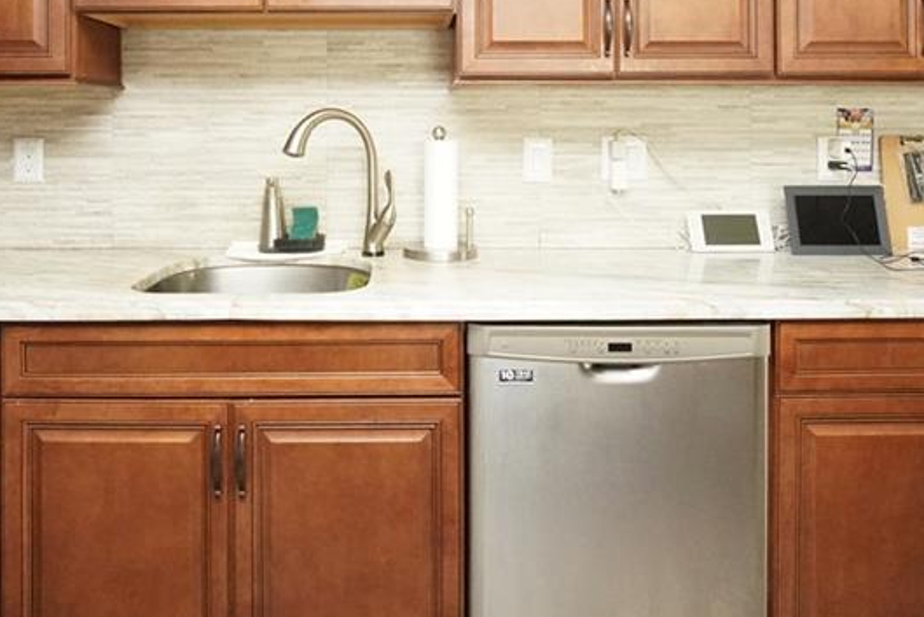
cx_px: 424
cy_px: 108
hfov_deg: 63.5
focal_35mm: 29
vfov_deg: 42.6
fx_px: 744
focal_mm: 10
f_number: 4
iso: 6400
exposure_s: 1/125
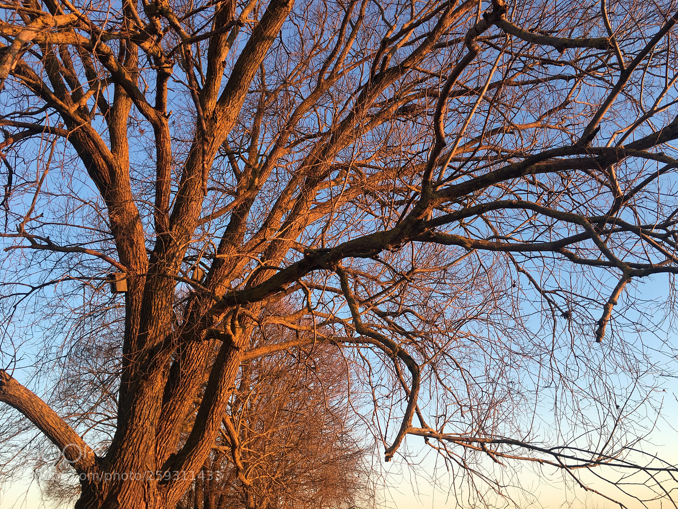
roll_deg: +2.7
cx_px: 339
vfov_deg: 48.2
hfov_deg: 61.7
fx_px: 568
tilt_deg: +29.0
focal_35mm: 29
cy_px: 254
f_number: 2.2
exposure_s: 1/100
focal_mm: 4.15
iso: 25
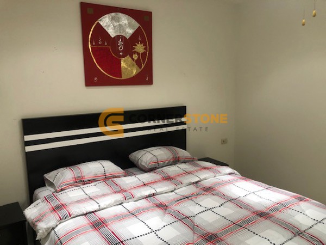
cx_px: 163
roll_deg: +1.1
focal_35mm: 28
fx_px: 264
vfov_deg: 49.7
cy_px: 122
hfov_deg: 63.4
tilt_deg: -10.3
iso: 32
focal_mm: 4
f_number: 1.8
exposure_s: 1/25
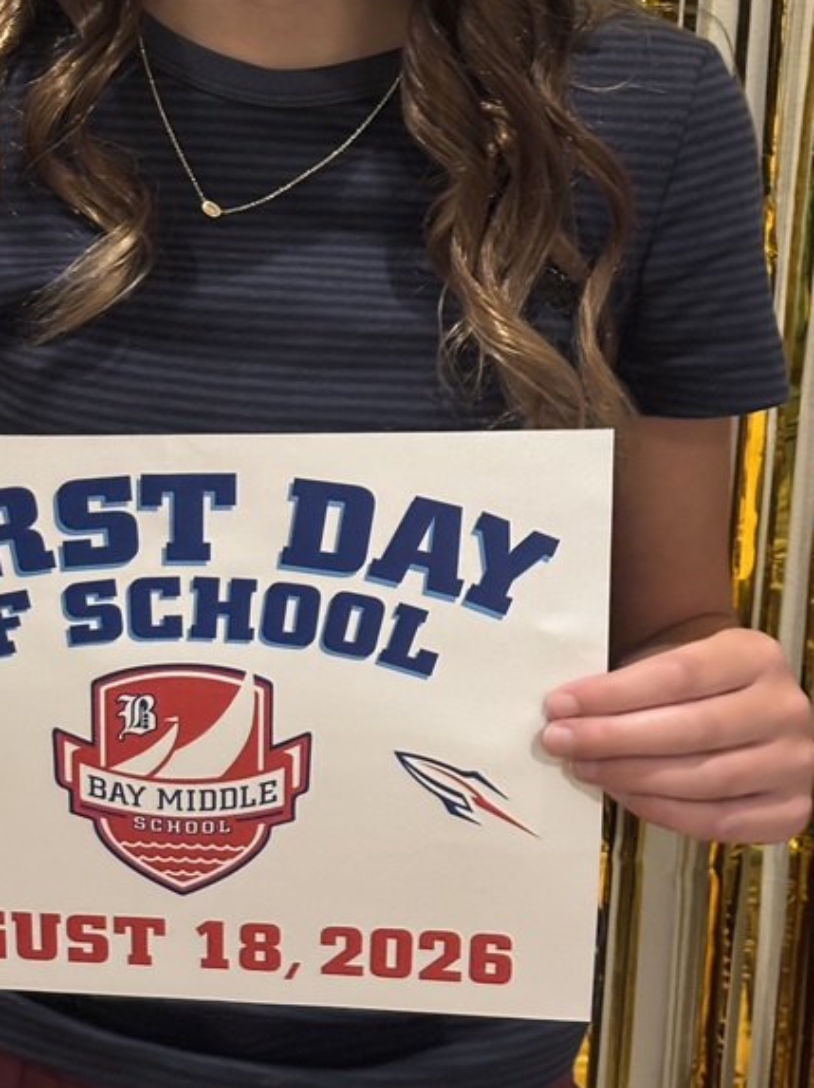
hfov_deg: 15.8
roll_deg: -2.9
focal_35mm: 93
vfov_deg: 20.8
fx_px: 2919
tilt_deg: -14.0
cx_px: 235
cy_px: 215
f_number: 1.6
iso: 320
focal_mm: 5.96
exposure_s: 1/30
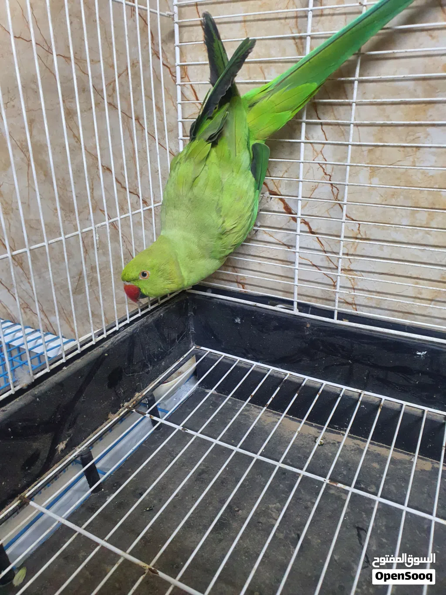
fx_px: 447
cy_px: 298
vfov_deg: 67.3
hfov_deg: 53.1
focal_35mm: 26
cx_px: 223
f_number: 2.4
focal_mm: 4.3
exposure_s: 1/50
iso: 320
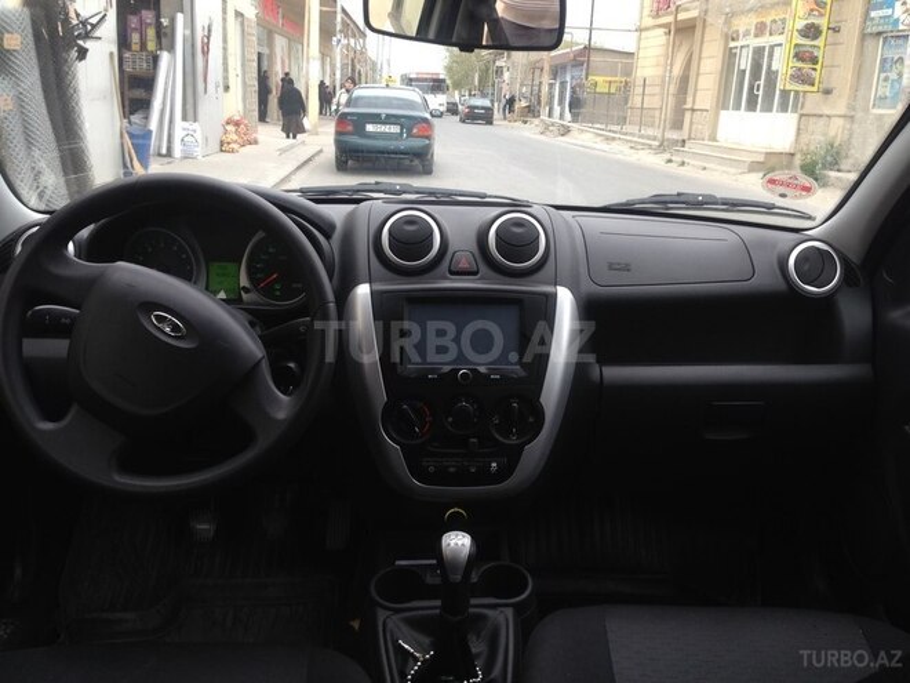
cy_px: 342
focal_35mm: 33
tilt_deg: -17.2
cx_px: 455
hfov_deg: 55.4
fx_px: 868
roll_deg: -1.5
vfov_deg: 42.9
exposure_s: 1/40
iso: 64
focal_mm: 4.12
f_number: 2.4
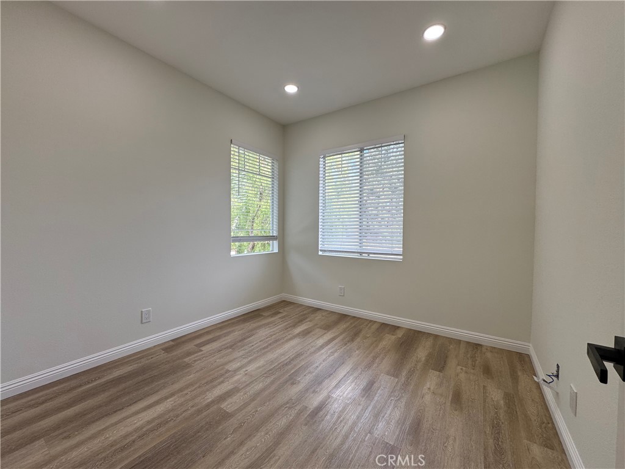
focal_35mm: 14
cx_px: 312
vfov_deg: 85.7
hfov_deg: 102.1
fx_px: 253
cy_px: 234
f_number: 2.2
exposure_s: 1/150
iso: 40
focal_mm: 2.22
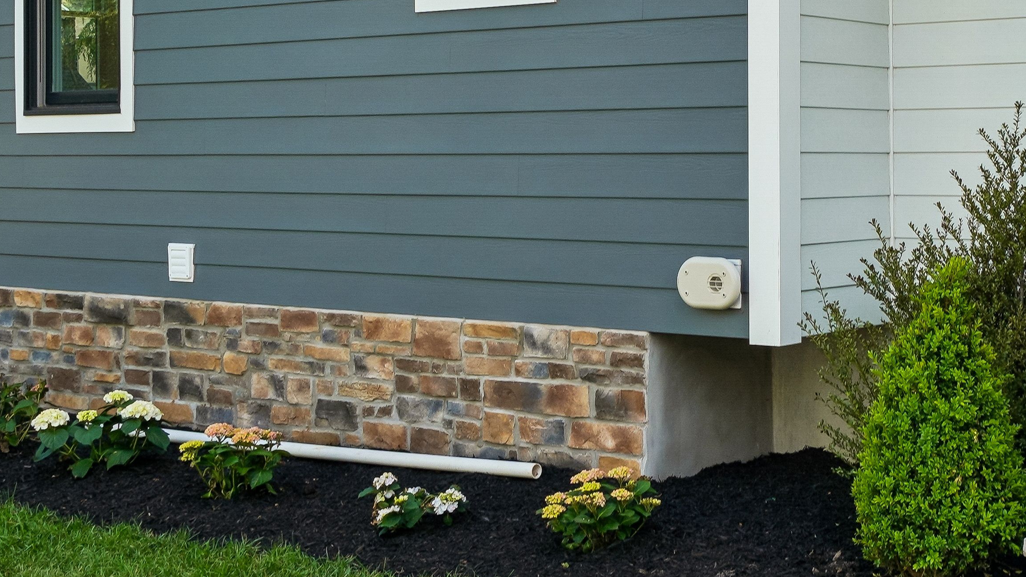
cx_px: 798
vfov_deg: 18.4
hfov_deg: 31.6
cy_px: 155
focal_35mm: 65
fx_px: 1768
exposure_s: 1/60
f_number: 10
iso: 100
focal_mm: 24
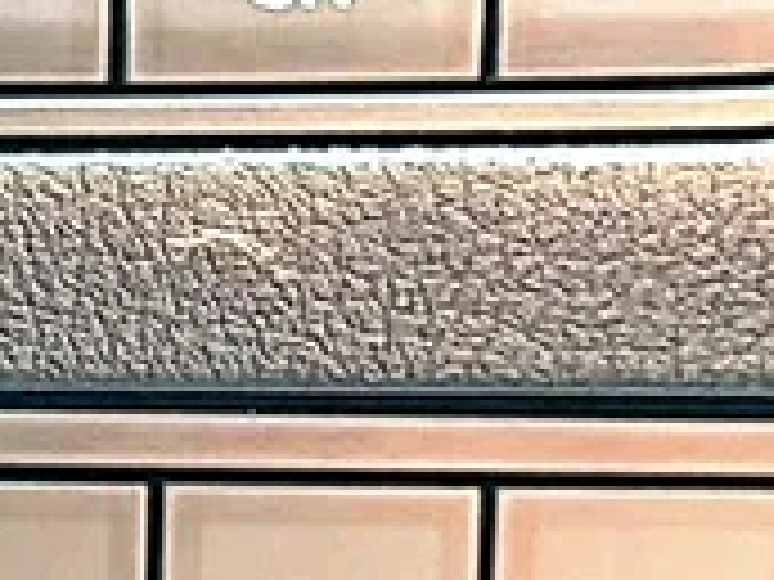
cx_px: -58
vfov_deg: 8.3
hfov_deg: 10.9
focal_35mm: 179
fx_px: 4002
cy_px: 182
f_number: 1.78
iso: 250
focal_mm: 6.86
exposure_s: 1/43
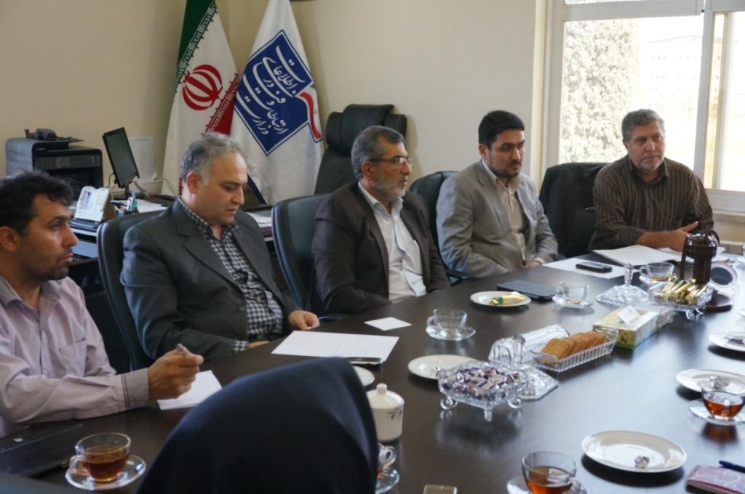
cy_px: 247
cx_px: 372
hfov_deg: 46.5
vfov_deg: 31.8
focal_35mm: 42
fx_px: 868
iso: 1600
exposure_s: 1/60
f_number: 10
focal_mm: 28
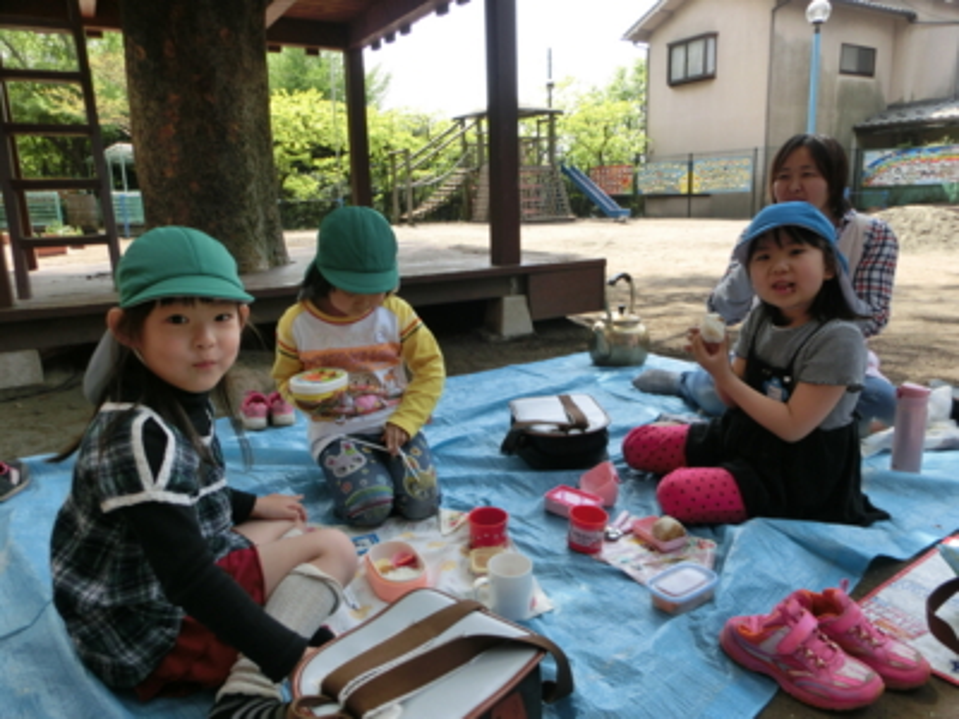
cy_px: 360
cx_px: 480
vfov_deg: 56.8
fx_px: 665
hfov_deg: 71.6
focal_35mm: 24
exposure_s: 1/320
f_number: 3
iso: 80
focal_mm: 4.24
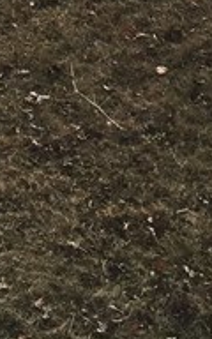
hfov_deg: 8.0
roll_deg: -0.9
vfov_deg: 11.5
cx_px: 94
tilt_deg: -9.2
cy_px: -335
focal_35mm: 164
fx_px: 1516
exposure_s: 1/3049
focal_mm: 4.15
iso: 32
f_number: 2.2
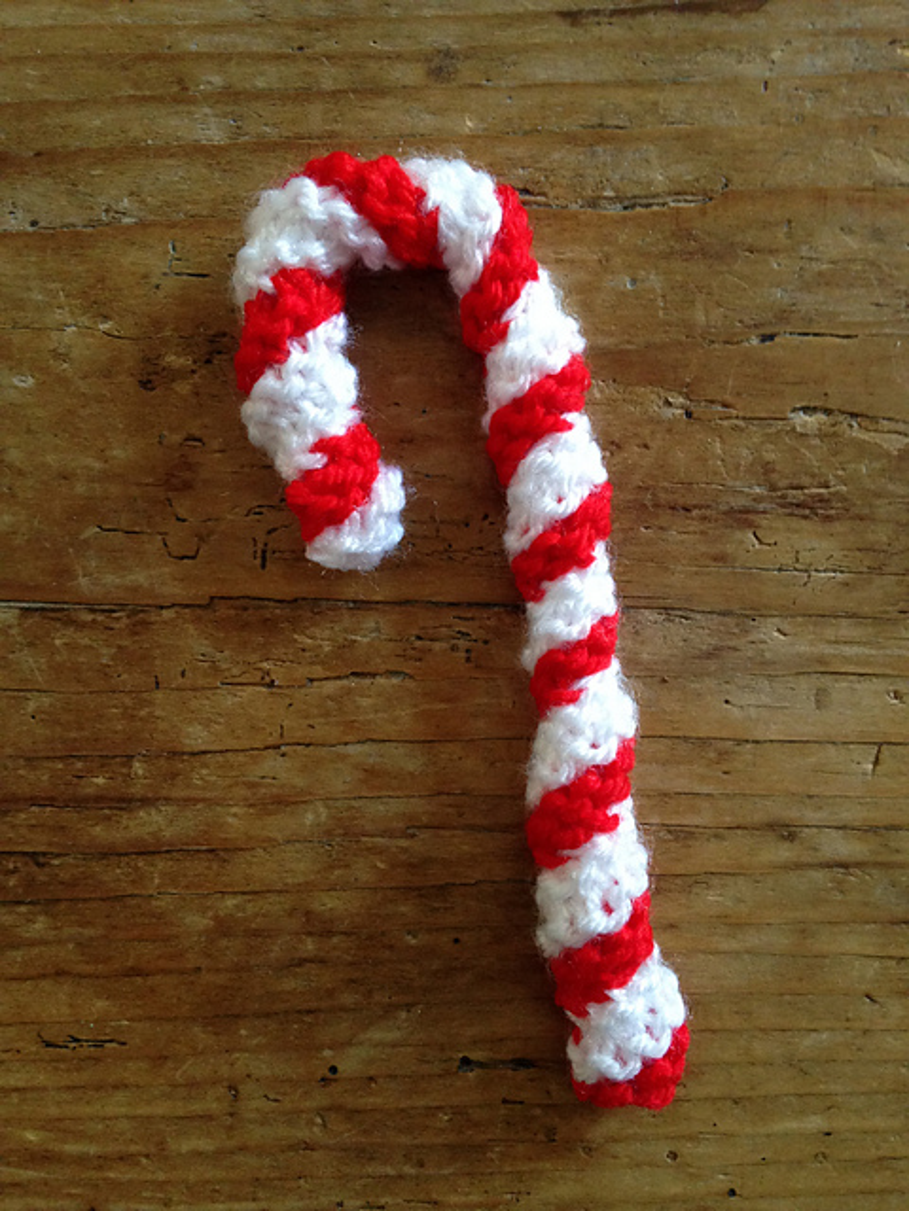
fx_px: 1155
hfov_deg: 42.9
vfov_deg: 55.4
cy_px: 606
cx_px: 454
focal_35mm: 33
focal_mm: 4.12
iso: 200
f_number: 2.4
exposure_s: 1/20
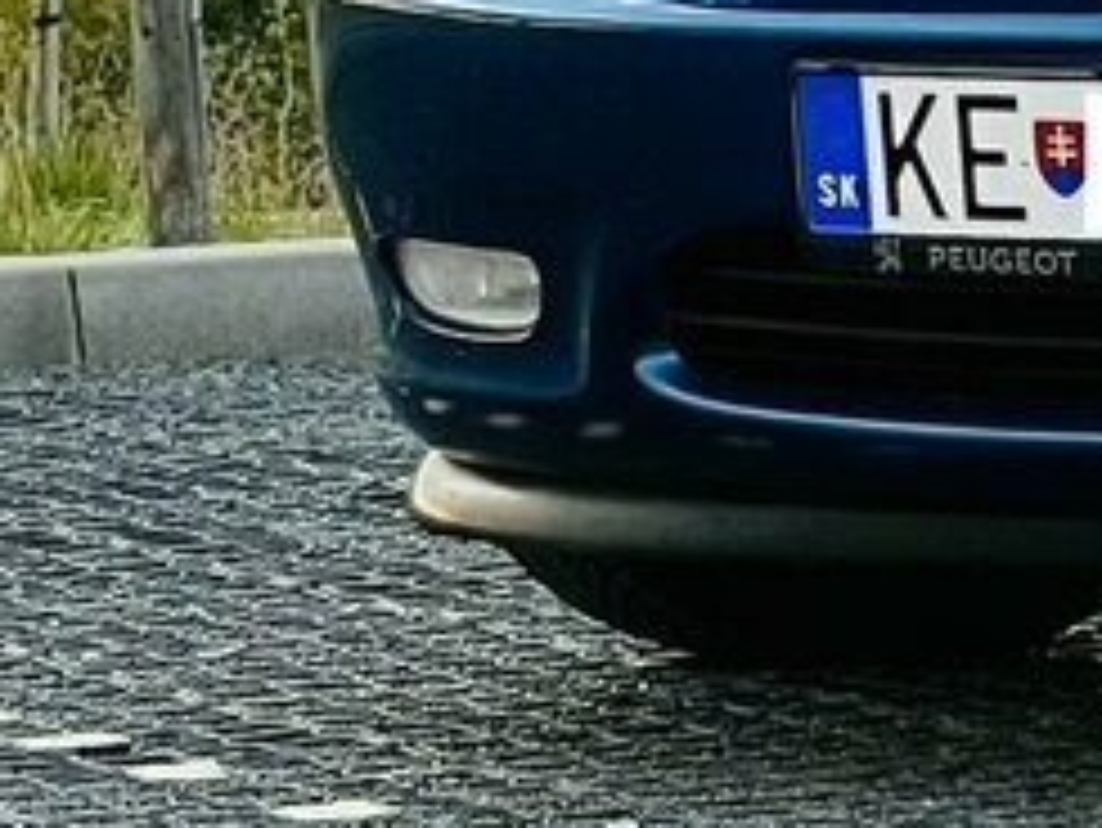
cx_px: 2105
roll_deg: -1.5
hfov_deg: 5.2
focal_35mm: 377
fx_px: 12008
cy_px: -418
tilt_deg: -2.2
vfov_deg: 3.9
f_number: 2.8
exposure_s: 1/160
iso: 32
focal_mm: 9
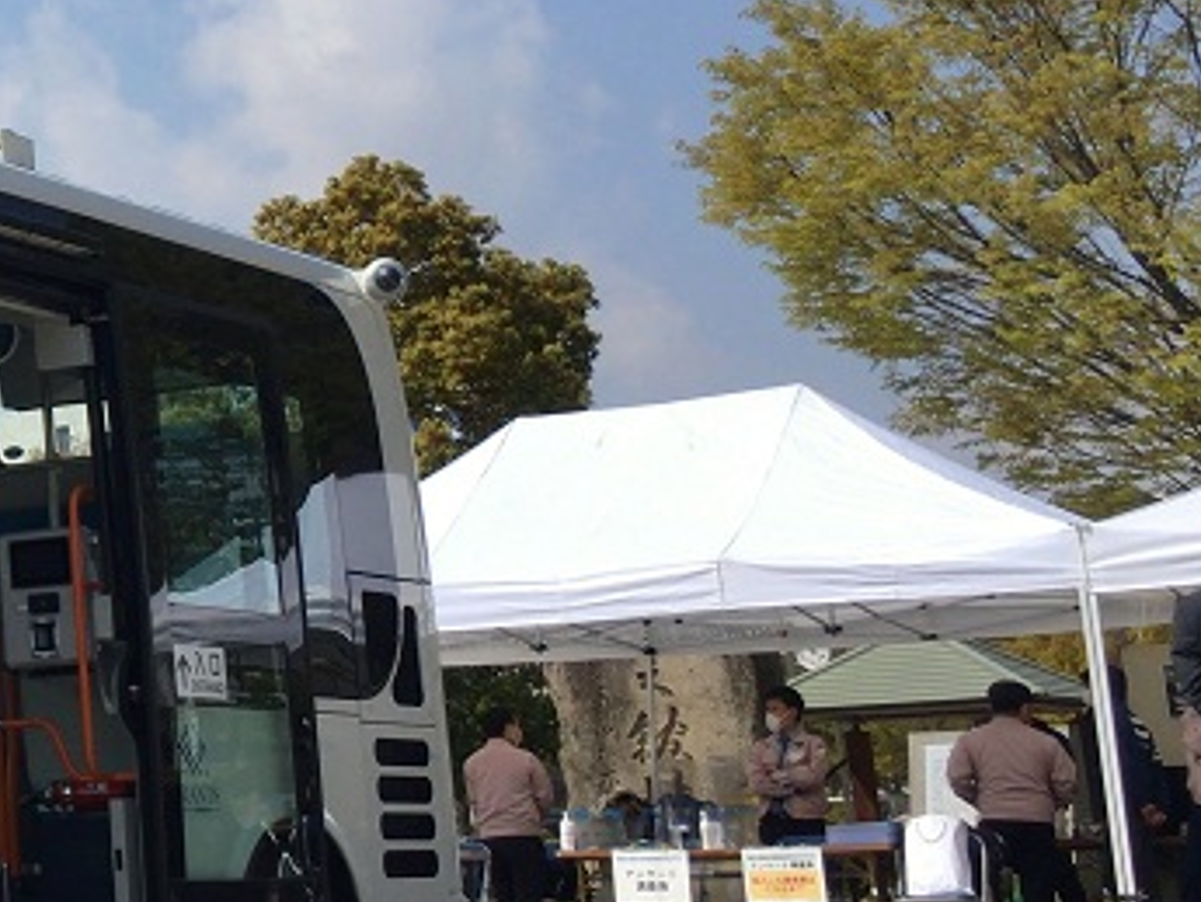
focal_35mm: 84
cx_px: -466
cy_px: 150
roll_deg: +2.6
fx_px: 2915
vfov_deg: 17.4
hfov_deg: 20.7
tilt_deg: +13.7
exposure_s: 1/1832
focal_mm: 4.15
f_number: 2.2
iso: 25
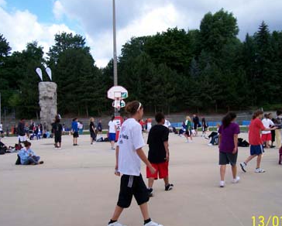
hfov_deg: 44.6
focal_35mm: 41
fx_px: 343
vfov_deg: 36.5
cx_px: 165
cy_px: 125
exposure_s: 1/289
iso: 80
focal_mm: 5.6
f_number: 5.1
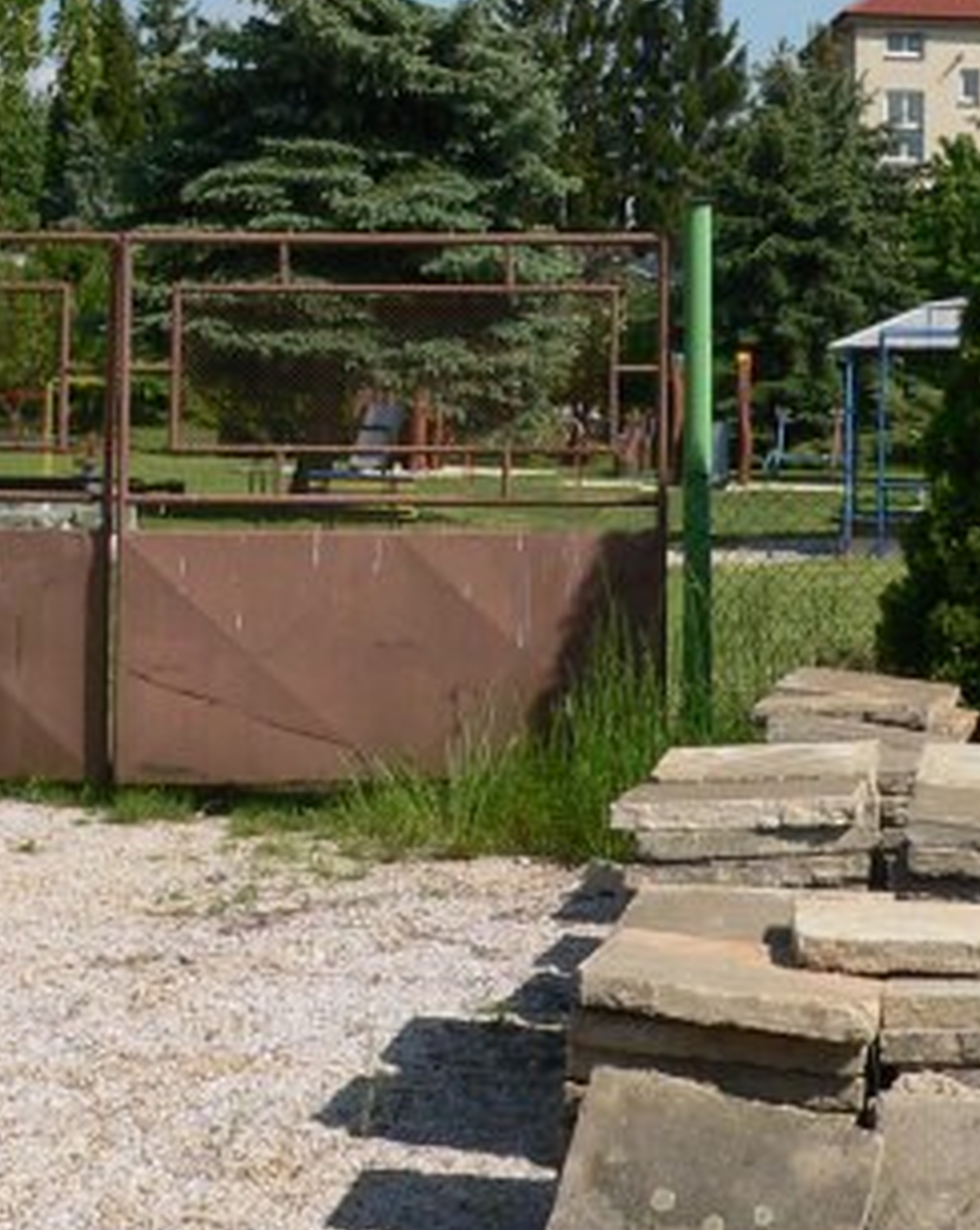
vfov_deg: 20.3
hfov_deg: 16.4
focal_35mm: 92
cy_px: 52
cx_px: 916
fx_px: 3342
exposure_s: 1/500
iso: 80
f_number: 4.6
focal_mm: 6
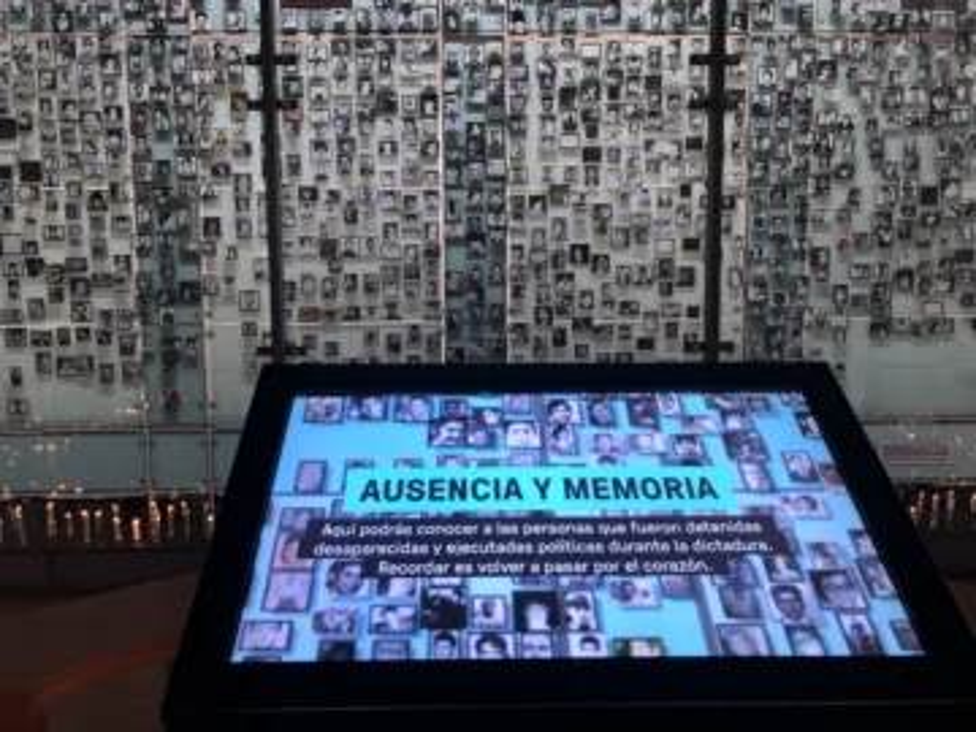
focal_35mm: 28
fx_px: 789
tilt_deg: -6.2
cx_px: 488
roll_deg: -0.1
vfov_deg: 49.7
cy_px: 366
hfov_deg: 63.4
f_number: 1.8
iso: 40
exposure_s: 1/20
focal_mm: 3.99
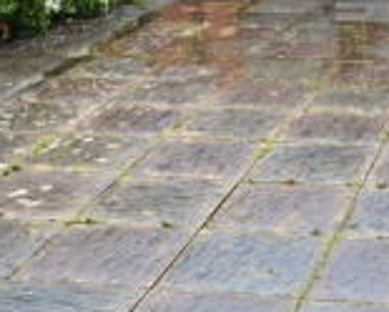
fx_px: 1145
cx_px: 389
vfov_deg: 15.2
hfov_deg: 18.8
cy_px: -6
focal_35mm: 99
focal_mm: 23
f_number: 9
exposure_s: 1/100
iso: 400
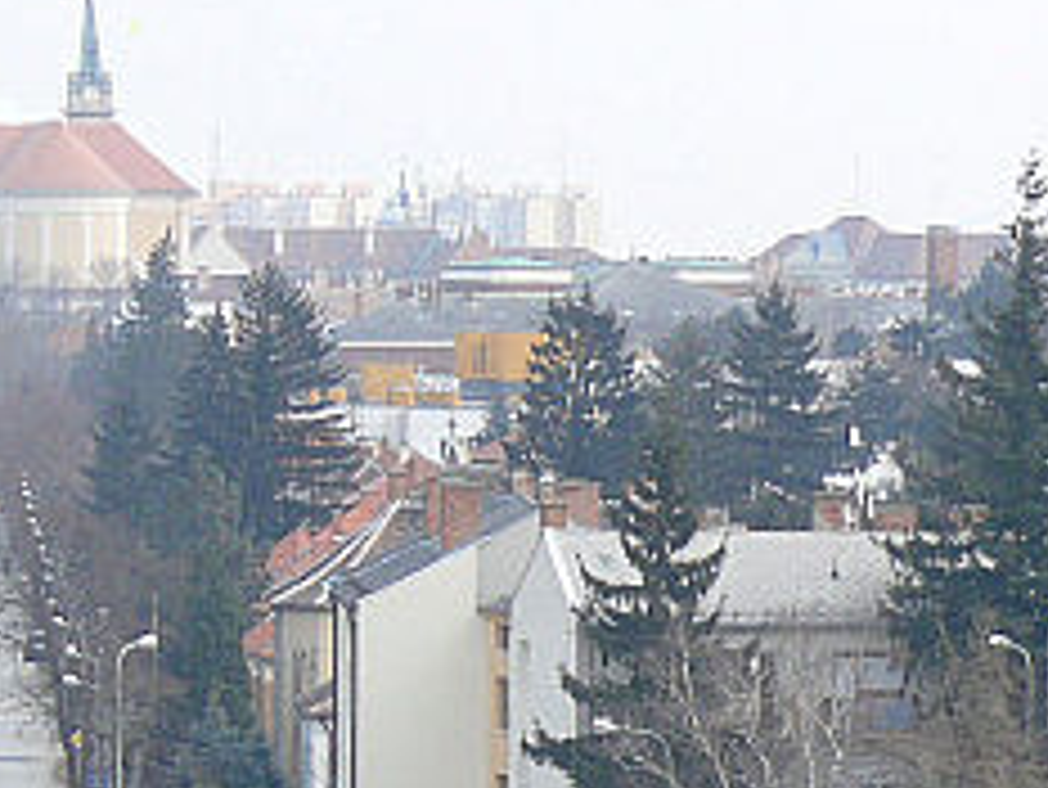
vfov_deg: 4.8
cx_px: 63
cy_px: 518
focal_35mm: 313
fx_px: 9481
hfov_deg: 6.3
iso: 100
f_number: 4.5
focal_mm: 19.2
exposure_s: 1/200
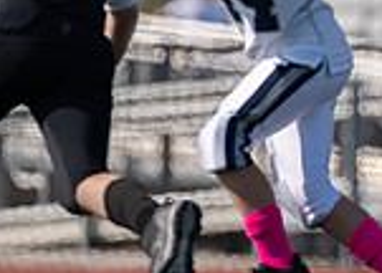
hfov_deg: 1.5
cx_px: 687
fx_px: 15065
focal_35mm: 1388
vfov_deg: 1.0
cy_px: 43
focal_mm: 200
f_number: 2.8
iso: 100
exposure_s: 1/2500
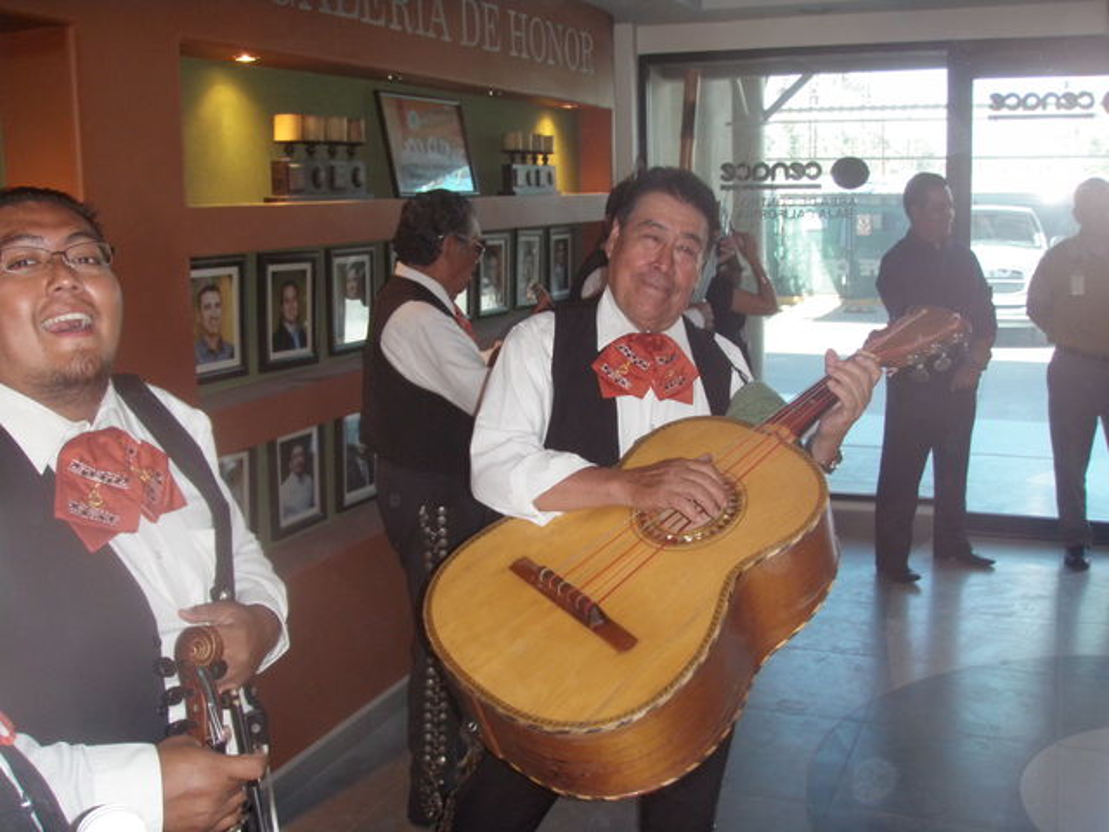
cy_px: 416
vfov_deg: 37.7
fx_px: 1217
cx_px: 554
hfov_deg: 49.0
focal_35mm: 38
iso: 200
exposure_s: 1/30
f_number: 3.5
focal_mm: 6.7
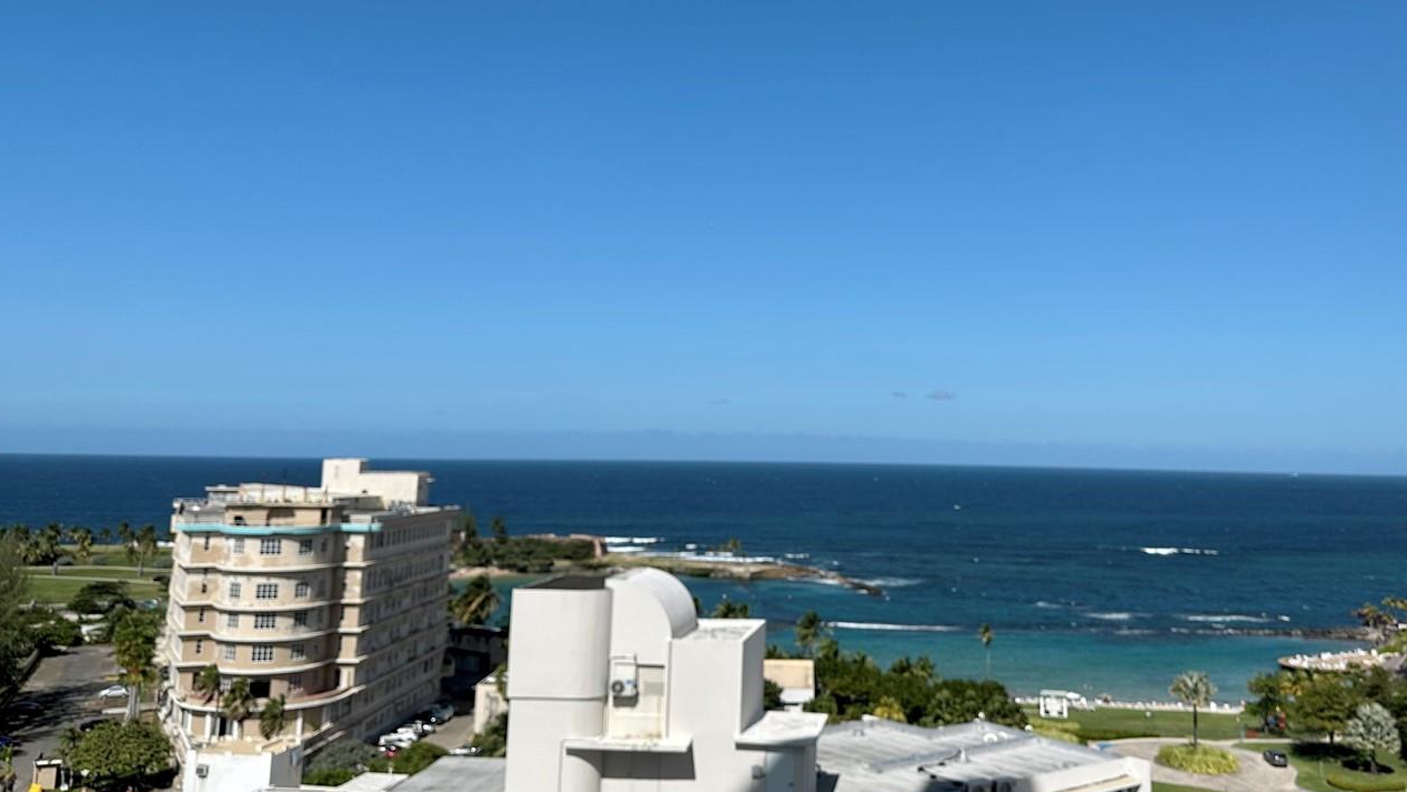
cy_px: 240
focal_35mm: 33
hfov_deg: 59.0
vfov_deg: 35.2
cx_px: 837
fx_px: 1231
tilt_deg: +8.1
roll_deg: -2.4
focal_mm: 6.86
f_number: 1.78
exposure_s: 1/8197
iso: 80
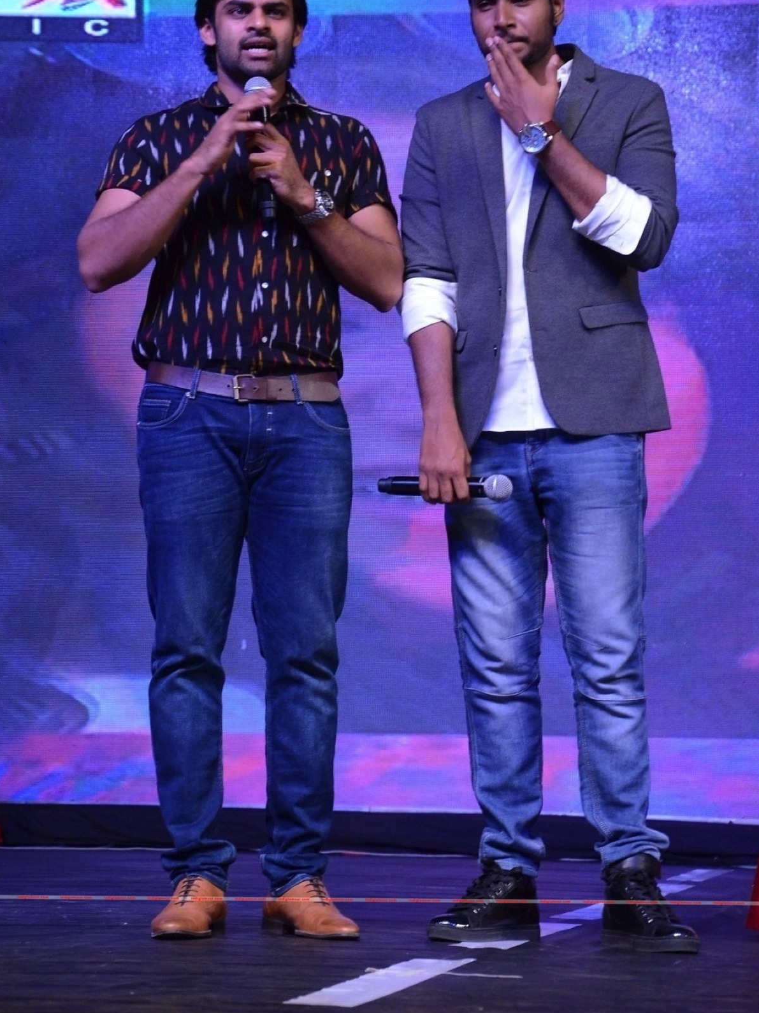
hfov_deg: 9.8
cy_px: 440
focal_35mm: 151
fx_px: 4414
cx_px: 380
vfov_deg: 13.1
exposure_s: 1/125
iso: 2500
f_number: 5.6
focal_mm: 92
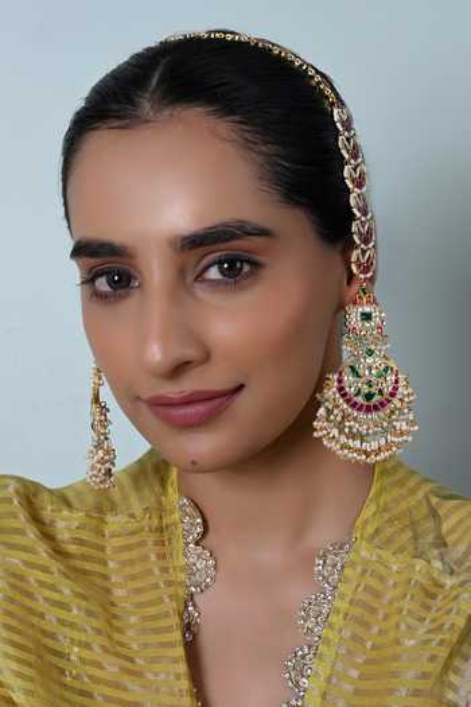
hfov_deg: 27.0
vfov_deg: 39.6
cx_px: 236
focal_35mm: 50
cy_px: 354
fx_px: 981
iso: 250
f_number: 13
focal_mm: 50
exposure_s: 1/125
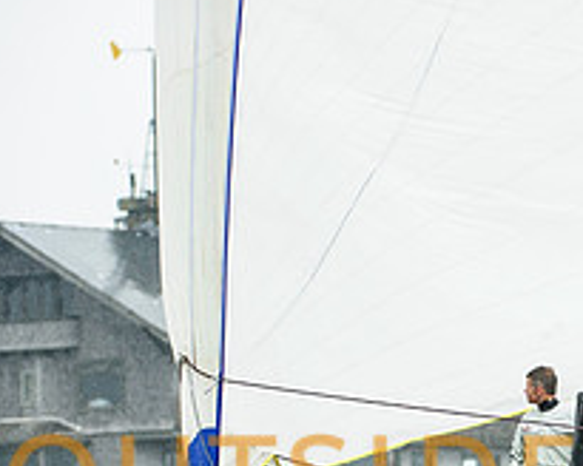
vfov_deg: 2.8
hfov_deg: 3.5
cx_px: 620
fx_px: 9404
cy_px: 457
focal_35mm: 545
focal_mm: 200
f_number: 5
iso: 640
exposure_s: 1/1250
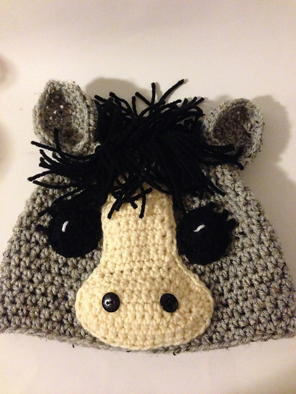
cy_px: 197
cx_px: 148
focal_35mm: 33
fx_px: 376
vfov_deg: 55.4
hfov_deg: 42.9
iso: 800
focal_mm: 4.12
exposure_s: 1/15
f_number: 2.4
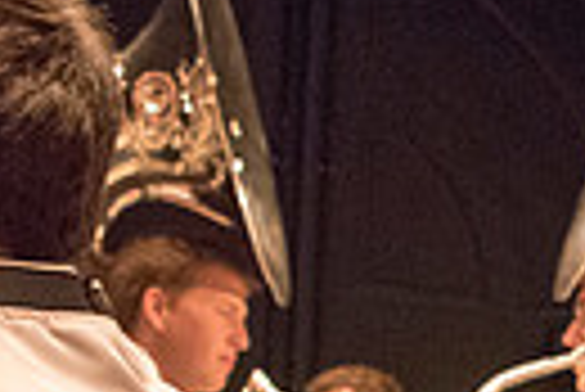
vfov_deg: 12.1
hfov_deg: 17.5
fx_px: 1741
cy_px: 620
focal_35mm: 107
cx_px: 832
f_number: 3.5
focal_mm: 24
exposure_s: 1/60
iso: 4000
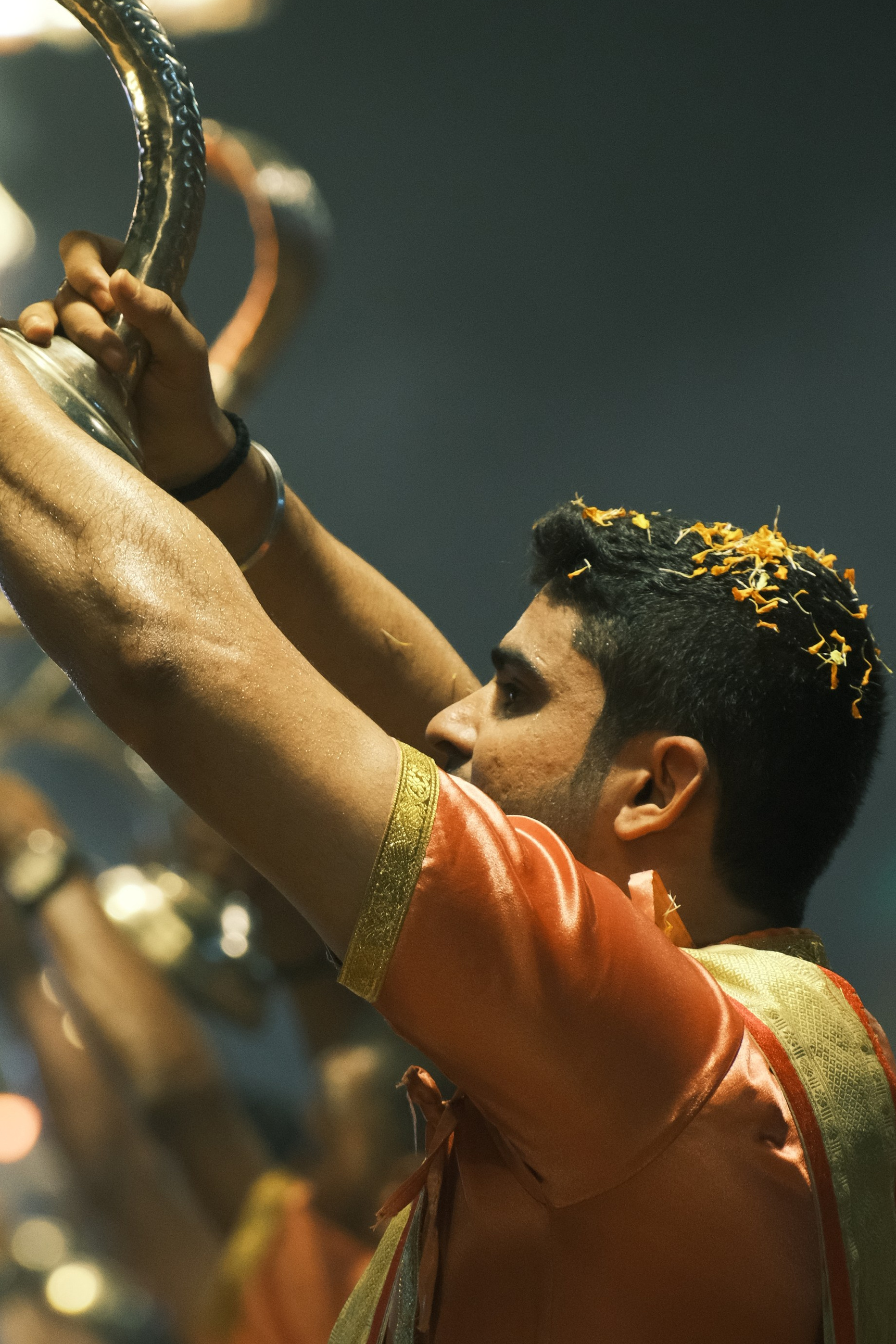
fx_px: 17212
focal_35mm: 461
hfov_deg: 3.0
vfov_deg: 4.5
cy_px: 712
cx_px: 260
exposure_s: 1/100
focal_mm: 206.5
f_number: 5
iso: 3200
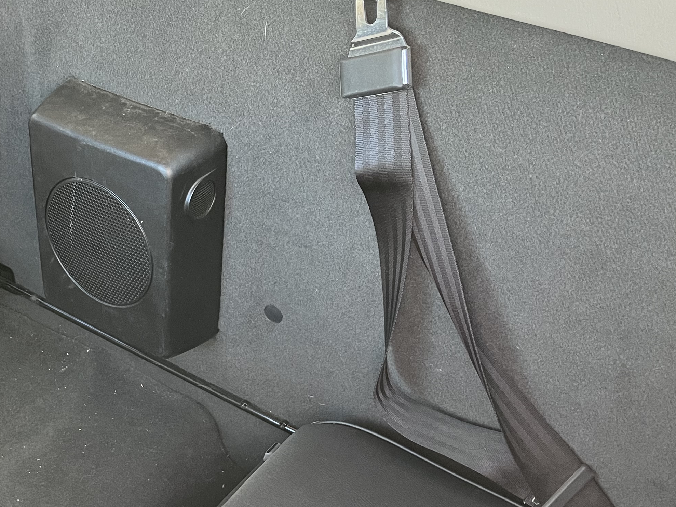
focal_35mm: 53
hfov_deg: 34.7
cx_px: 105
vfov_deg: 27.0
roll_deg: -1.1
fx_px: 1035
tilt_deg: -44.2
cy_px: 403
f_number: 1.6
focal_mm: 5.1
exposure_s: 1/60
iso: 200
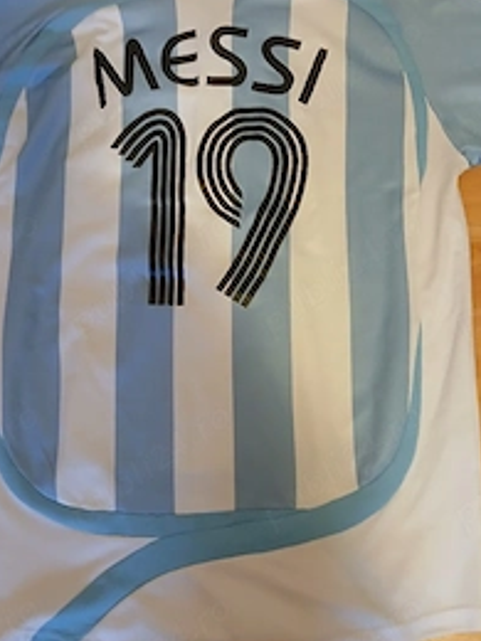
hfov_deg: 35.9
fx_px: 741
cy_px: 303
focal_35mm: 40
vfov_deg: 46.8
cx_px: 200
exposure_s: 1/25.1
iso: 400
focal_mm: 3.98
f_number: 1.8
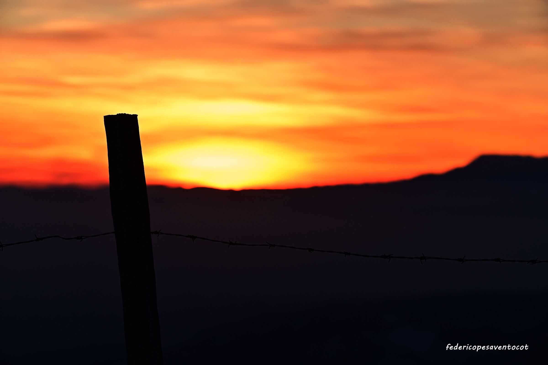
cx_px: 274
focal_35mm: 150
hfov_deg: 13.7
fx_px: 2282
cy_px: 182
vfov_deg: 9.1
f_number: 8
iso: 500
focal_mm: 150
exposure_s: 1/400
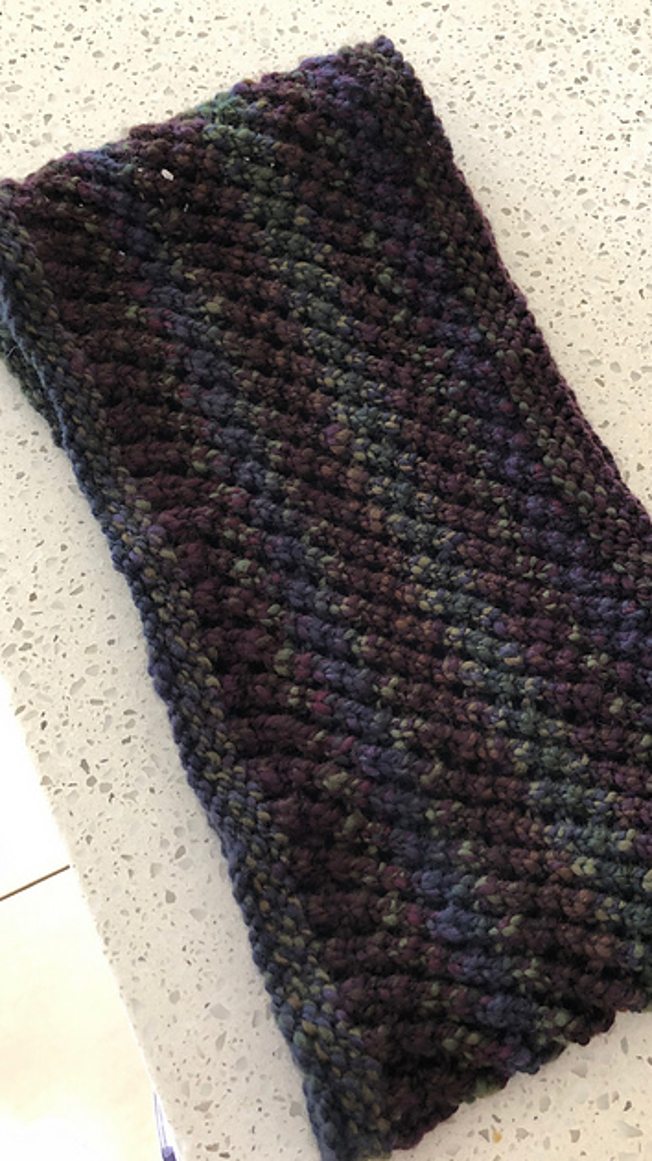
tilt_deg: -70.9
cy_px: 579
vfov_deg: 62.6
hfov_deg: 37.6
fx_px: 954
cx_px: 400
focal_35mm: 31
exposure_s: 1/15
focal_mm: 3.99
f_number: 1.8
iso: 64
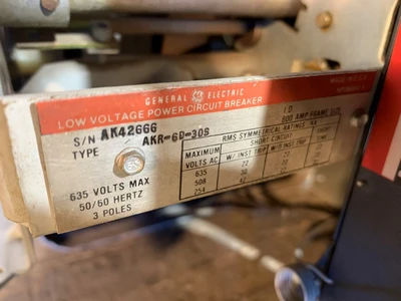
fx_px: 301
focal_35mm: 26
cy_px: 150
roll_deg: -6.1
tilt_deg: -26.6
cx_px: 200
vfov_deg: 53.1
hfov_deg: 67.3
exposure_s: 1/60
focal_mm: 4.25
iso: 250
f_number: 1.8
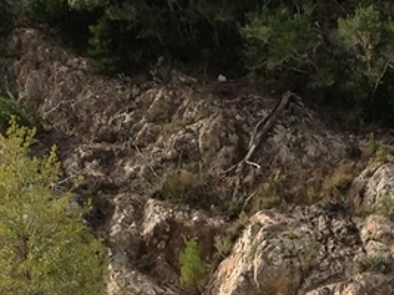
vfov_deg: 6.9
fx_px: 2389
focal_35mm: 210
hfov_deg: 9.3
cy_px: 468
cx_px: 500
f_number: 2.4
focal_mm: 4.28
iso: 64
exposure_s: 1/986
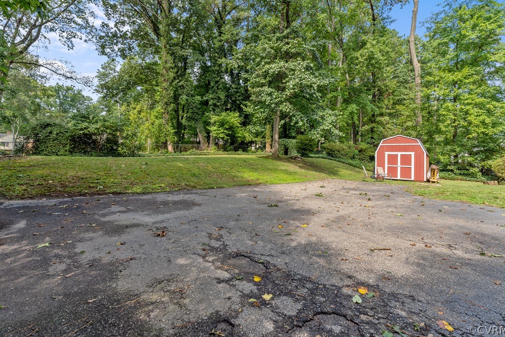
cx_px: 252
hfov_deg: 100.4
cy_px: 158
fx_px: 210
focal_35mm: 15
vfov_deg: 77.2
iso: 100
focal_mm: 14
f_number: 7.1
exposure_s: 1/160
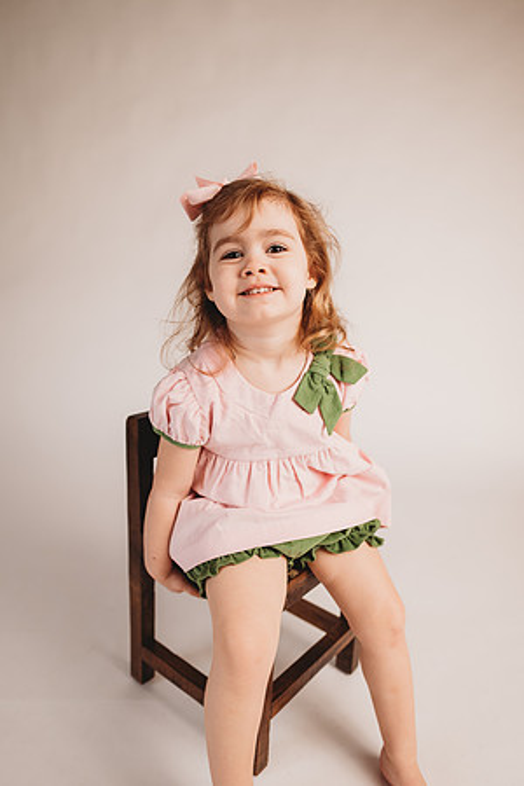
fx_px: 524
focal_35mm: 24
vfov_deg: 73.7
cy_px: 393
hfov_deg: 53.1
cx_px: 262
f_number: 2.5
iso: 100
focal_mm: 24
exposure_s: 1/160
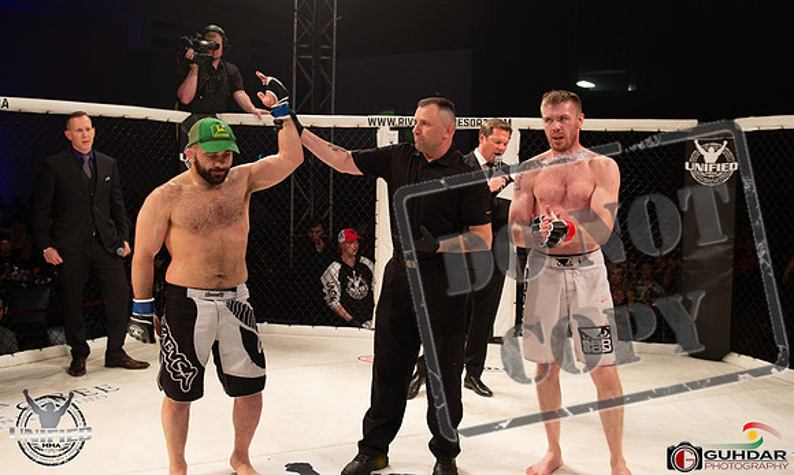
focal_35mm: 36
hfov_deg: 54.4
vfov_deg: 34.1
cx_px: 402
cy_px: 200
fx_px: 773
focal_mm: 32
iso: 1600
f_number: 4
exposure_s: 1/500
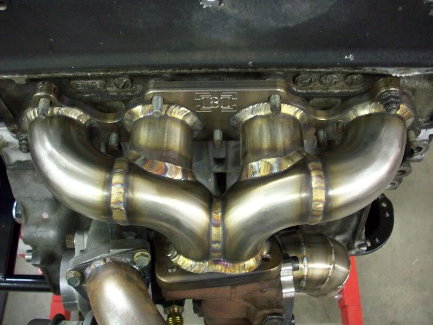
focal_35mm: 37
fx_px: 463
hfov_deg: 50.1
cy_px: 162
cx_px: 216
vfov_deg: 38.7
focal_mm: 6.2
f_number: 2.8
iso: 160
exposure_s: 1/10
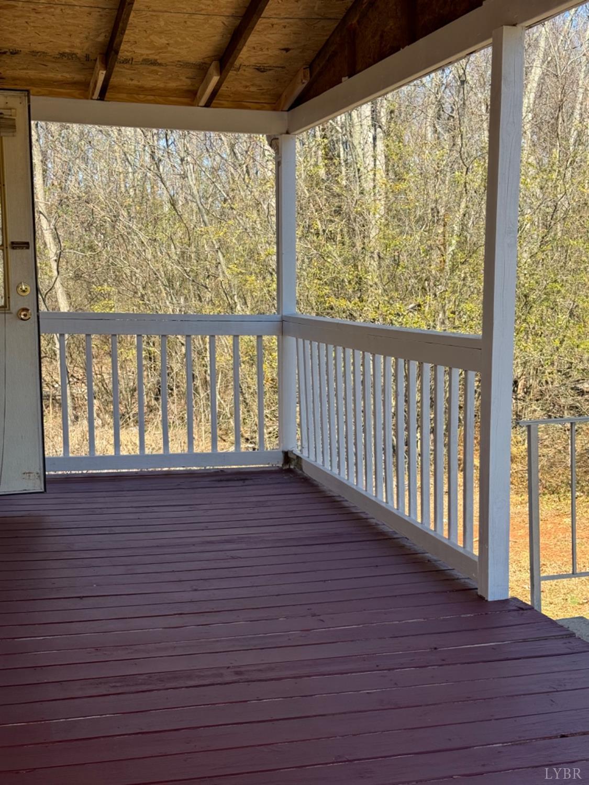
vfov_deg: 39.7
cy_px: 392
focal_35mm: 48
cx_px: 294
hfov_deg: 30.3
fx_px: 1089
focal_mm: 6.86
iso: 64
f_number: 1.78
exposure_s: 1/1366
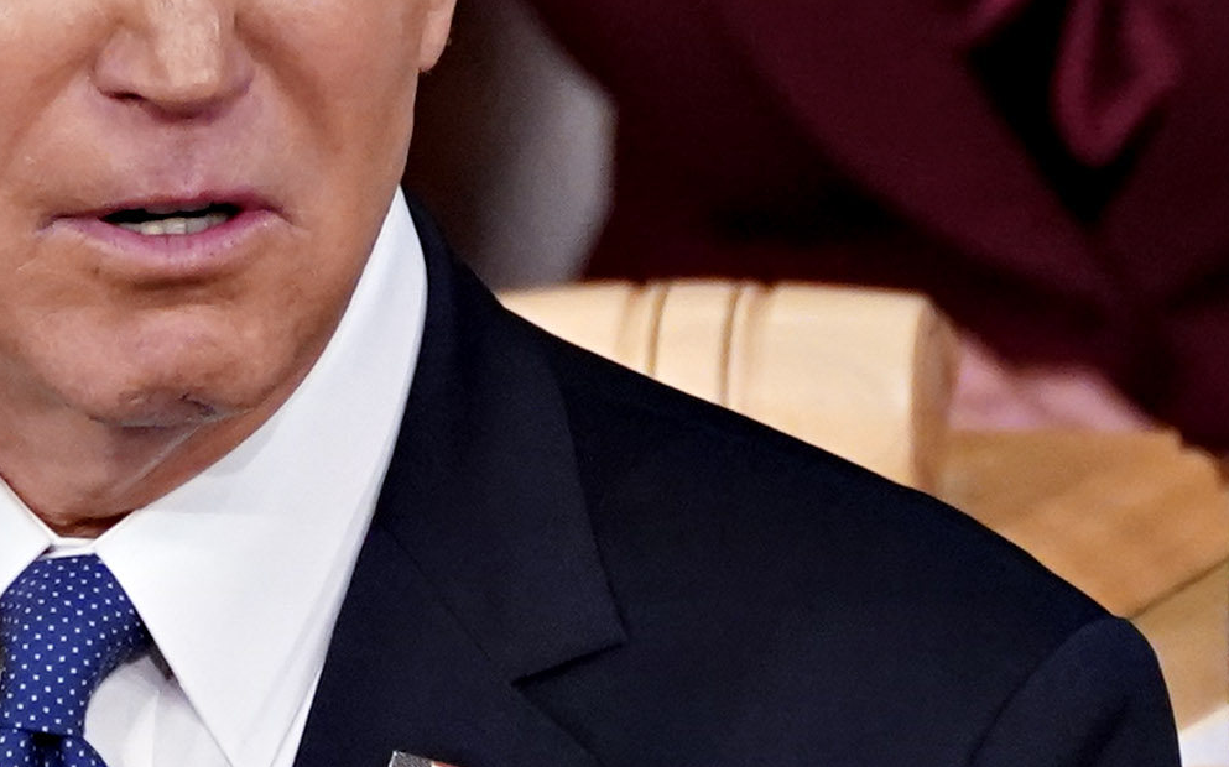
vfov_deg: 0.5
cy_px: 641
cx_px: 16
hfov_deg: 0.9
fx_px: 81201
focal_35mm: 2425
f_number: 5.6
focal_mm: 400
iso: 4000
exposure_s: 1/320
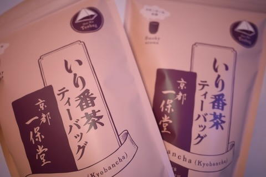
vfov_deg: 46.4
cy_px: 88
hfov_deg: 65.5
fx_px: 207
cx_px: 133
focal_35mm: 28
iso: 320
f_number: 2.8
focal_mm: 18.3
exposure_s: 1/30
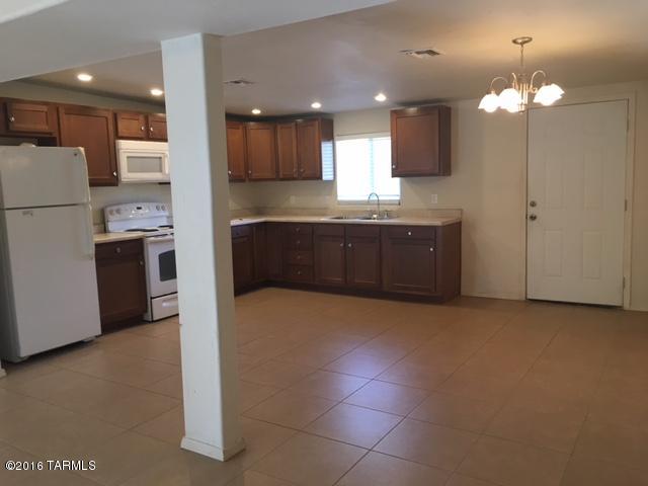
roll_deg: +2.8
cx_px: 324
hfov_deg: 61.7
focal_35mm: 29
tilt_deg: -6.8
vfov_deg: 48.2
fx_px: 543
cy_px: 243
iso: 64
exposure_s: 1/30
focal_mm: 4.15
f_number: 2.2
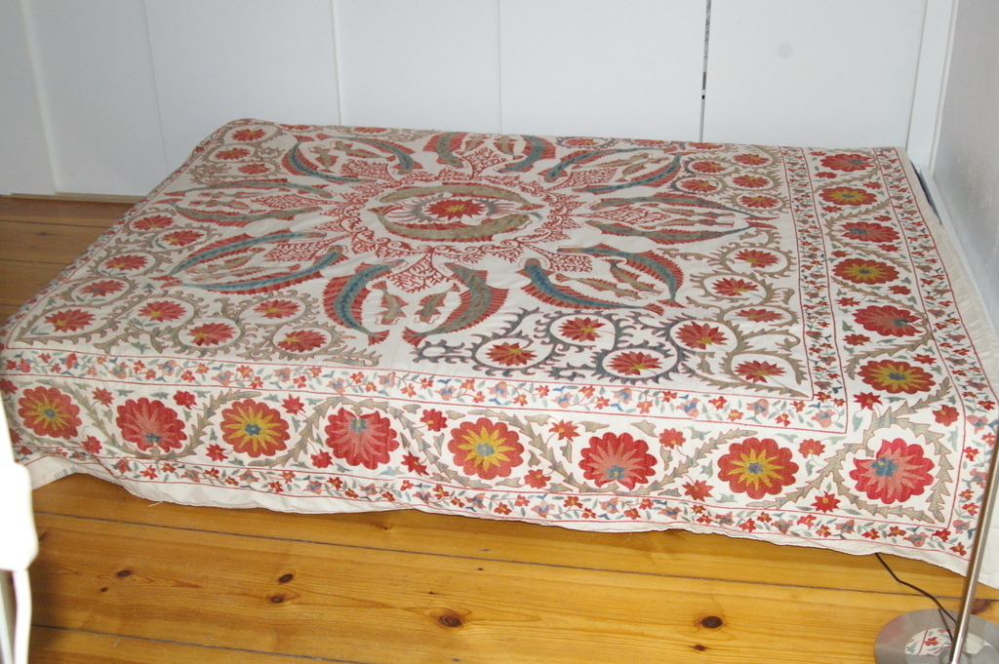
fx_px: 1165
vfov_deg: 31.8
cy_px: 332
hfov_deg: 46.4
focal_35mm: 42
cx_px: 500
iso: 1600
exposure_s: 1/45
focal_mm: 28
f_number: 5.6
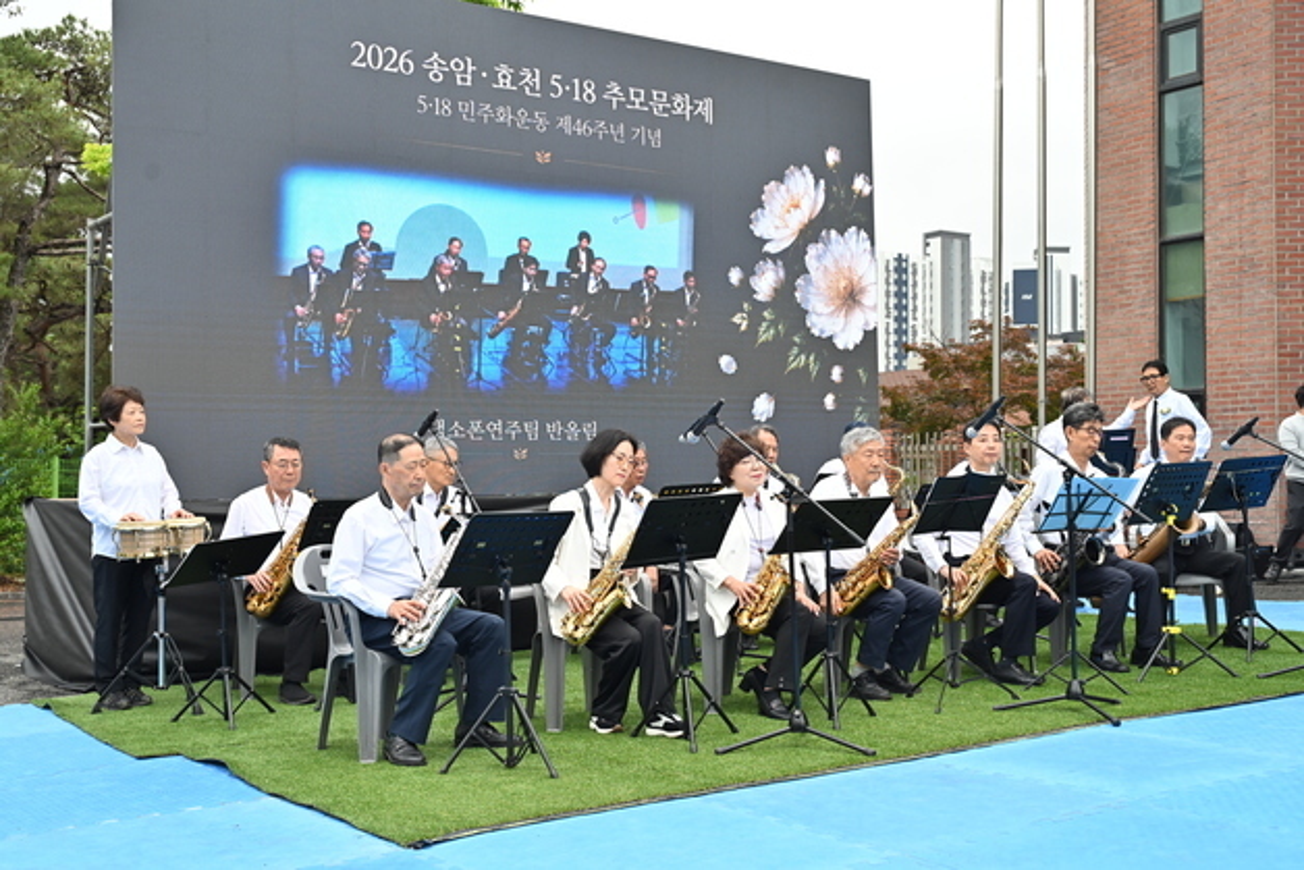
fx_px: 1485
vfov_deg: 32.6
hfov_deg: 47.4
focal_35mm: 41
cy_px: 435
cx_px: 652
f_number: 5.6
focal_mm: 41
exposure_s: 1/250
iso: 500
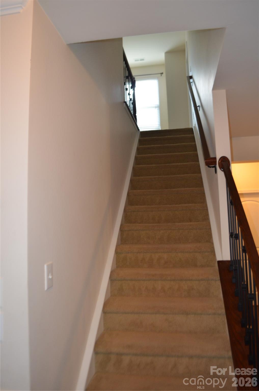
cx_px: 130
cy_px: 196
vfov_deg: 67.5
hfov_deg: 47.7
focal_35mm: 27
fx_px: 293
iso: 640
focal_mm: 18
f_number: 3.5
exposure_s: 1/60
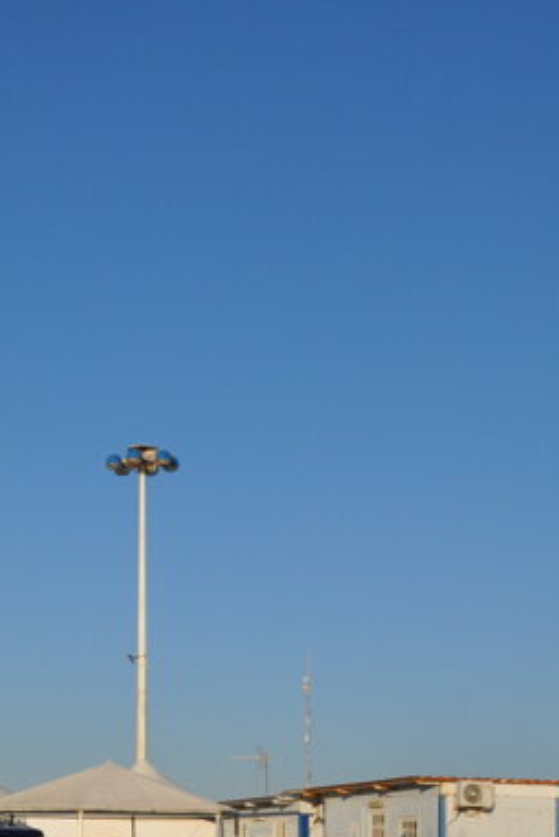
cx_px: -407
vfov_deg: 26.1
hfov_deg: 15.7
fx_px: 1768
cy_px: 689
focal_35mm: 76
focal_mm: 20
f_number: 10
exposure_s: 1/400
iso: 200
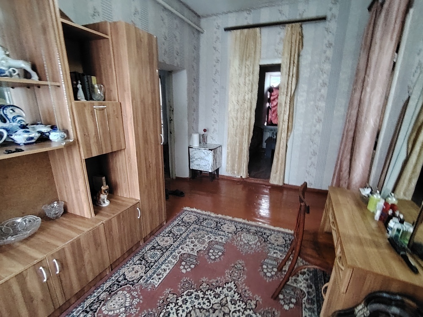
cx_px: 212
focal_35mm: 17
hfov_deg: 91.0
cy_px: 158
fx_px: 208
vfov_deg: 74.7
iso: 569
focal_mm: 1.42
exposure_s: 1/33.3
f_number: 2.2
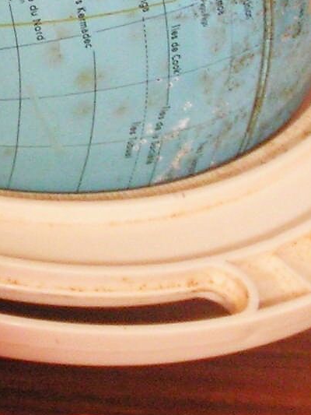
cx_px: -76
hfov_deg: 6.1
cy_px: 93
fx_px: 2898
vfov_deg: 8.2
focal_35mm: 242
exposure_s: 1/40
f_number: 3.2
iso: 200
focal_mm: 9.7
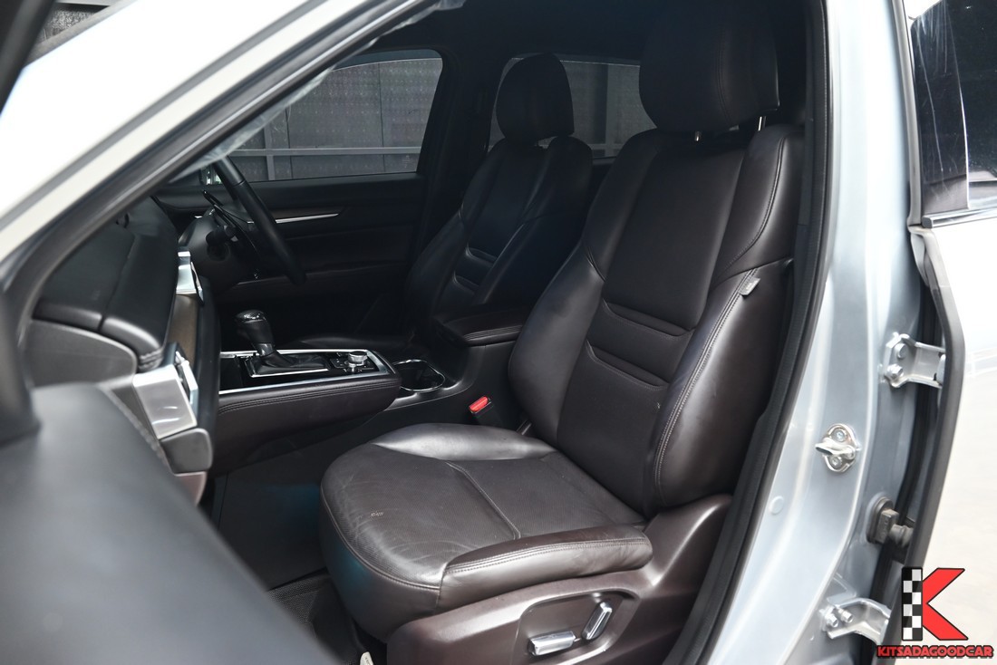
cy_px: 332
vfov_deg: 53.2
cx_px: 498
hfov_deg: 73.7
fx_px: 665
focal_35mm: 24
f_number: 5.6
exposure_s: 1/30
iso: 1600
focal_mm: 24
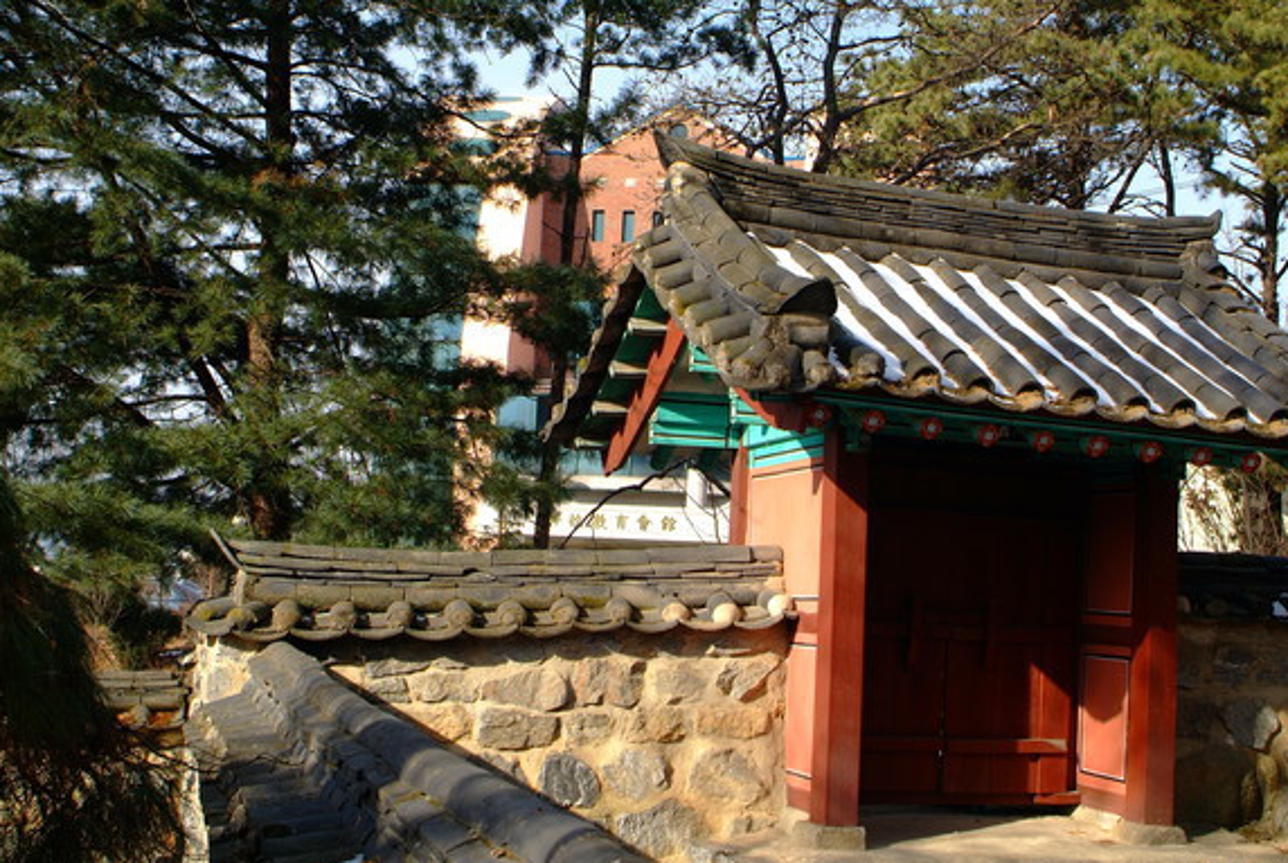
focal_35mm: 44
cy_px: 521
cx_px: 728
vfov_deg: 30.5
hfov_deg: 44.3
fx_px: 1576
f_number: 6.7
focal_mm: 24
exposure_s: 1/180
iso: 100
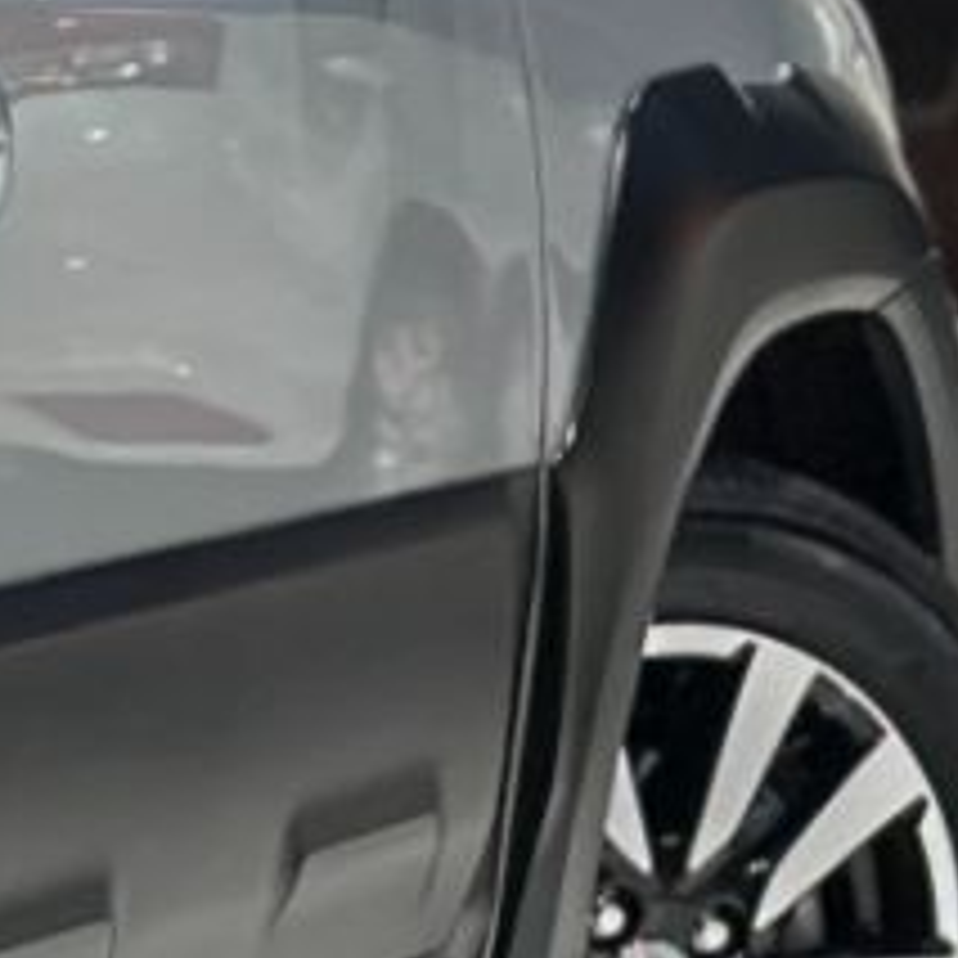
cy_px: 459
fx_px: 11961
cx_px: -1956
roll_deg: -0.1
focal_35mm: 382
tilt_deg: -7.3
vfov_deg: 4.6
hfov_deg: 4.4
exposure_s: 1/60
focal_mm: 6.86
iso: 100
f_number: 1.78
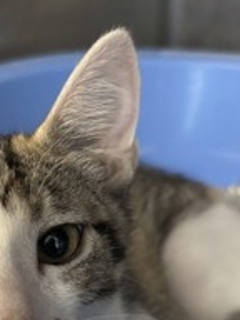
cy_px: 255
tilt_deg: -32.6
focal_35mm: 57
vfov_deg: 32.9
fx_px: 527
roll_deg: +1.3
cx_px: 64
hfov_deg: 25.4
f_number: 1.6
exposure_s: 1/30
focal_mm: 5.96
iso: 500
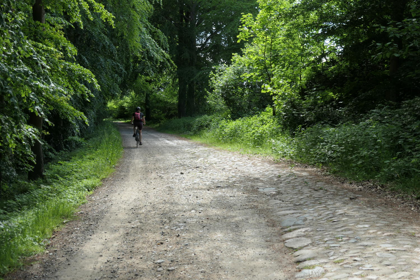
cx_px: 210
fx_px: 618
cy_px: 140
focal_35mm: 53
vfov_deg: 25.5
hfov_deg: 37.5
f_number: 4.3
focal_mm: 19.3
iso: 200
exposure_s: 1/250
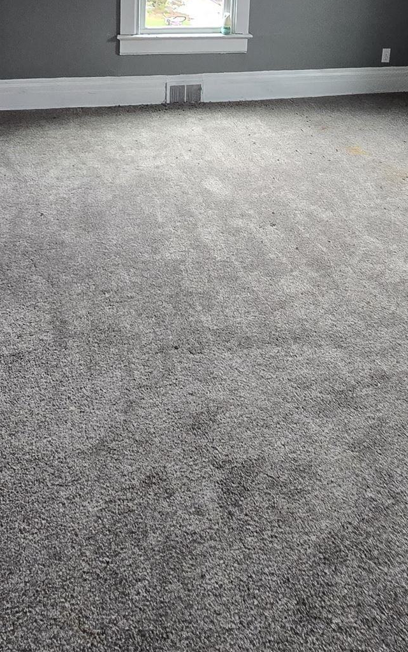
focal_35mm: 31
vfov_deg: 52.4
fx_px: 552
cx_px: 182
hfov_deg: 40.5
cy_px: 45
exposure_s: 1/60
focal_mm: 2.2
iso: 320
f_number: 2.2
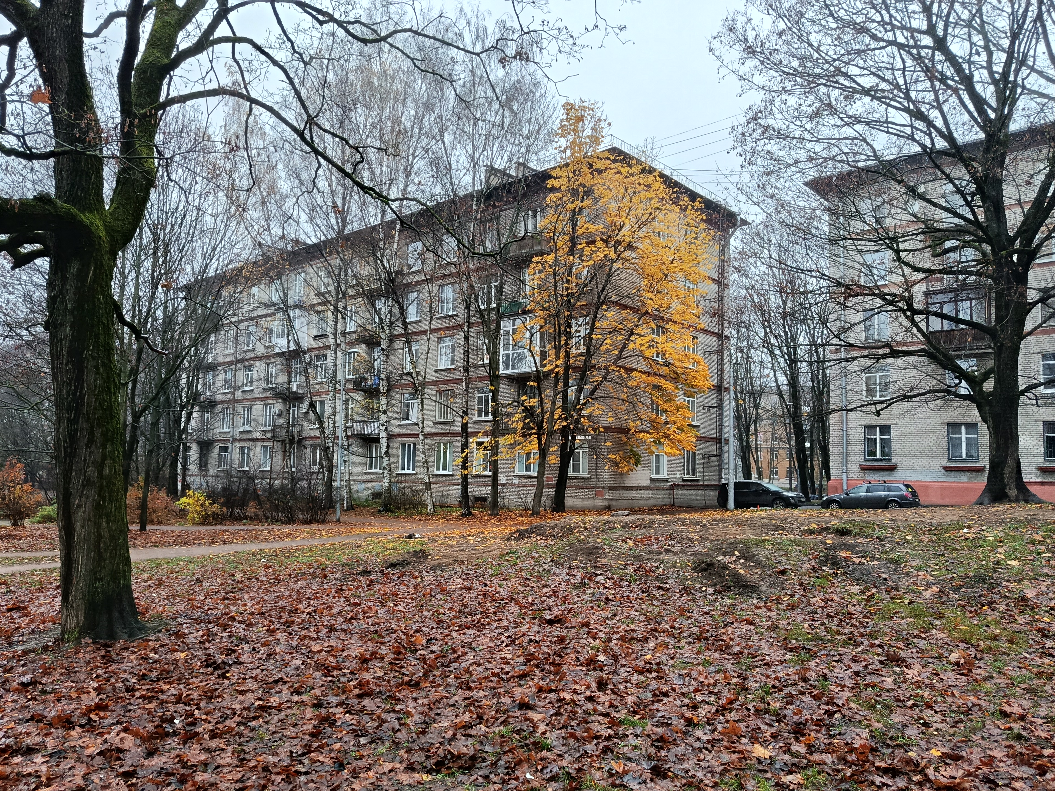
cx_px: 517
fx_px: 762
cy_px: 409
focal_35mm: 25
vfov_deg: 54.9
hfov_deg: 69.4
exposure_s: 1/100
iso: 691
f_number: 1.7
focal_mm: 5.24
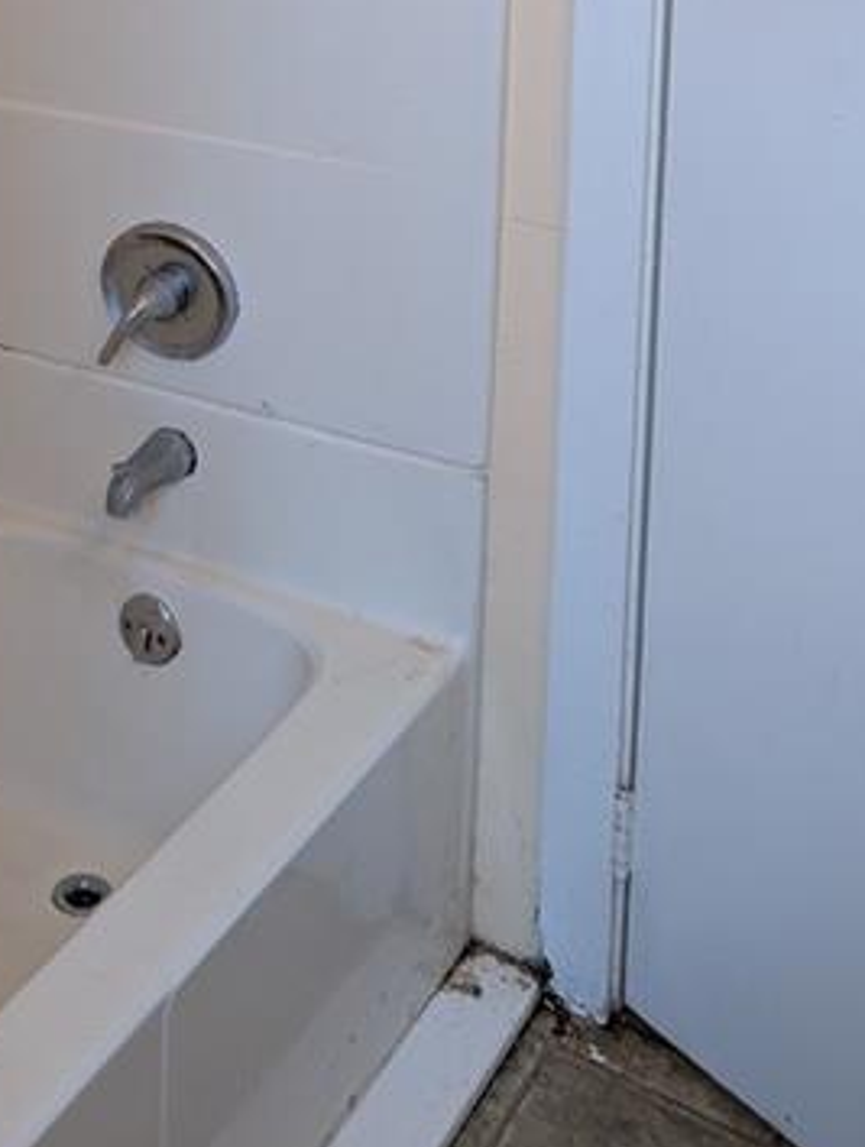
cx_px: 58
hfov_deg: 27.0
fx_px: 1726
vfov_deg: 32.8
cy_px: -71
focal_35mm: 52
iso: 234
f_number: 1.68
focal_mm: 6.9
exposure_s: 1/120
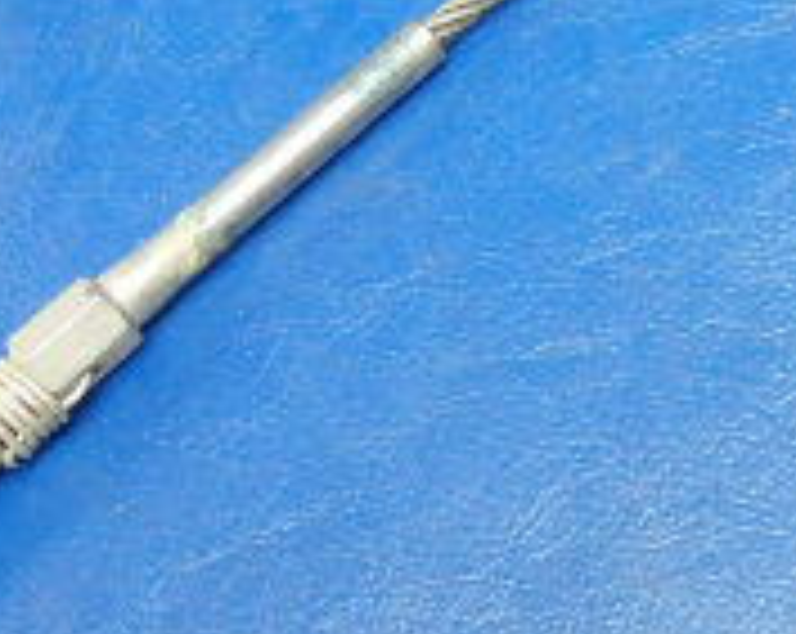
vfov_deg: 15.3
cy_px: 22
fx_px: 2328
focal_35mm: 99
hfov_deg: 18.9
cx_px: 792
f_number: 3.9
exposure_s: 1/30
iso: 800
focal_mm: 5
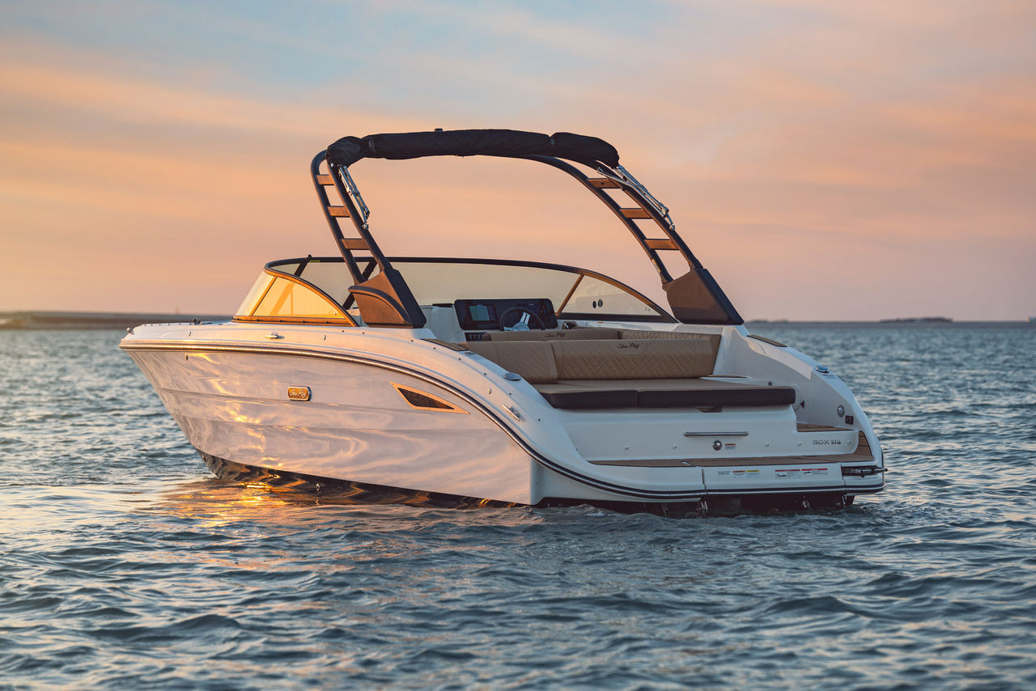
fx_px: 3483
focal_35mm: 121
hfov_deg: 16.9
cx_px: 518
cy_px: 346
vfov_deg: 11.3
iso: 100
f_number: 4
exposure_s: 1/320
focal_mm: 121
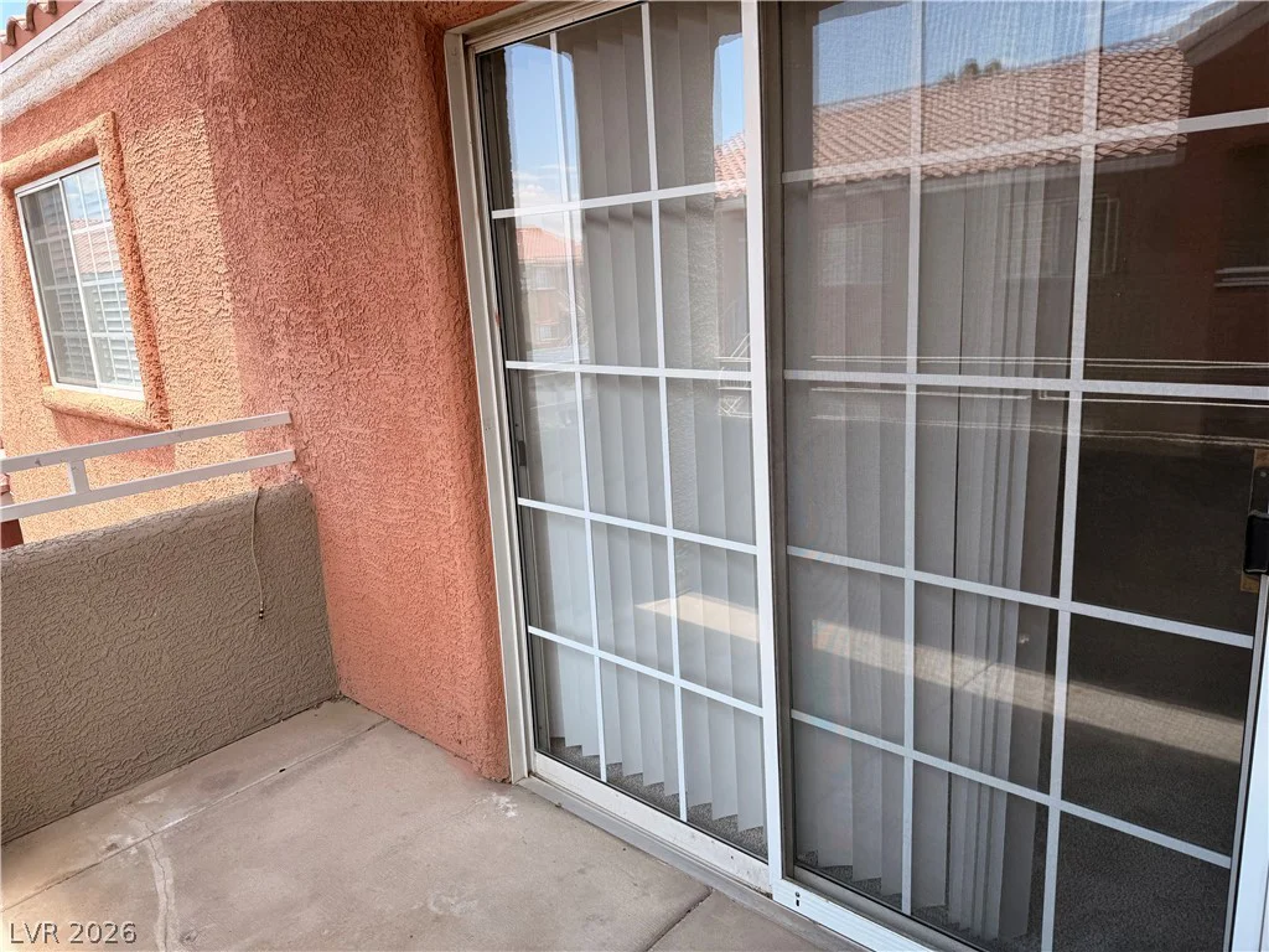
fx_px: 880
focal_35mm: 24
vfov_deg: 56.8
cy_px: 476
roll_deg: +3.3
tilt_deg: -11.1
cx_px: 634
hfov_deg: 71.6
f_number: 1.78
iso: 80
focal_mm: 6.76
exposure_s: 1/1192
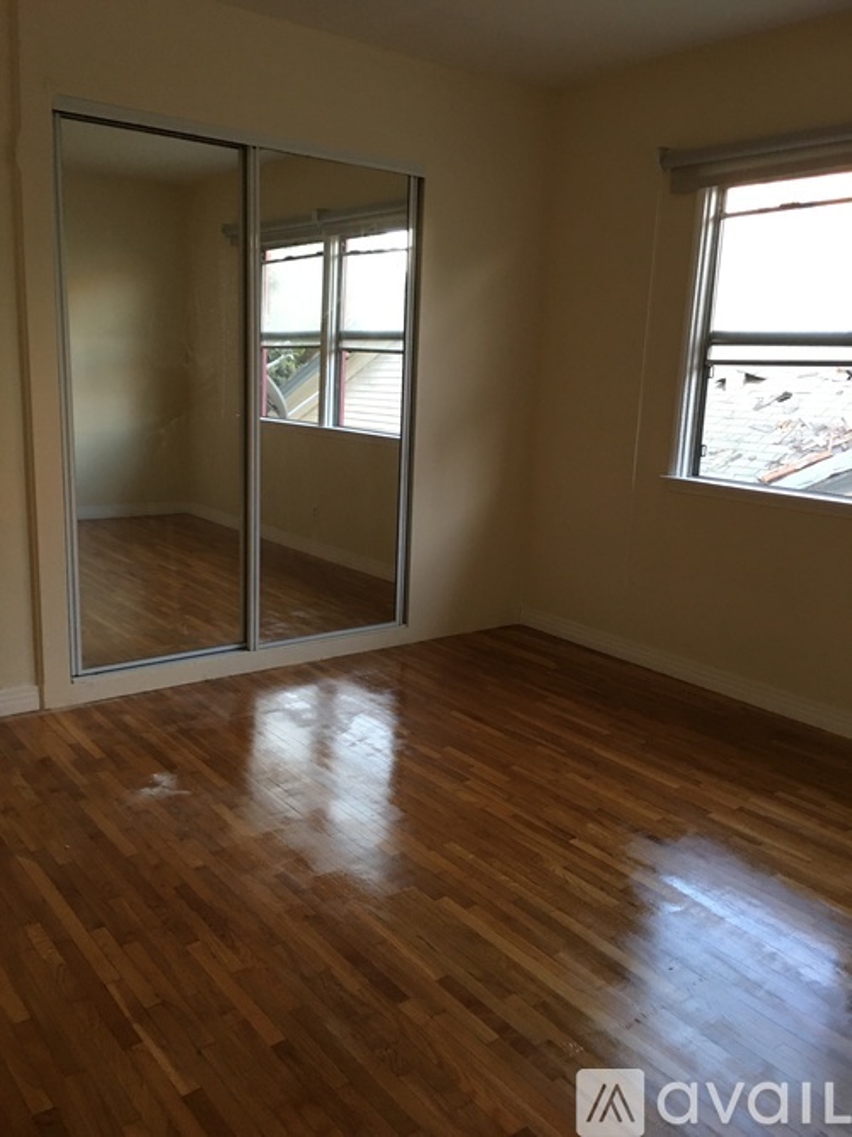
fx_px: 952
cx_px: 426
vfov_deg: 61.7
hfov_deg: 48.2
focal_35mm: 29
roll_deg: -2.5
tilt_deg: -10.8
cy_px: 568
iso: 64
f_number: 2.2
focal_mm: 4.15
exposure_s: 1/15
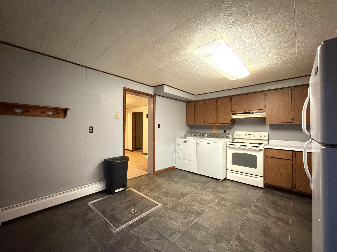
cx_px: 168
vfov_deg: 85.7
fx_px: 136
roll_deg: -1.8
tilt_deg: +1.1
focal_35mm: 14
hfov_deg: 102.1
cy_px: 126
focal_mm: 2.22
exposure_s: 1/30
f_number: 2.2
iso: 1600
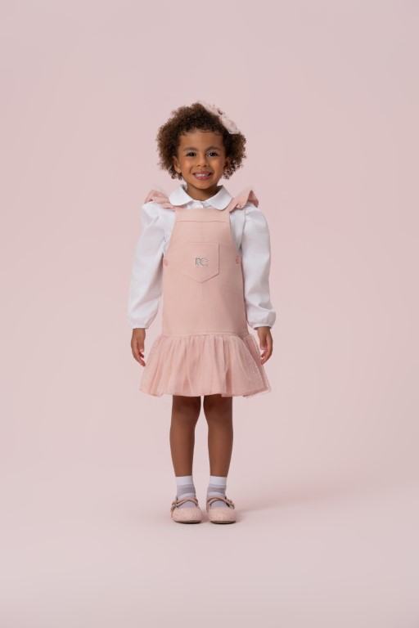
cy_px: 314
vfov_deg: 20.2
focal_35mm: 101
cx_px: 210
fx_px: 1763
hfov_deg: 13.6
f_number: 7.1
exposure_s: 1/125
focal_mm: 101
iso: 100
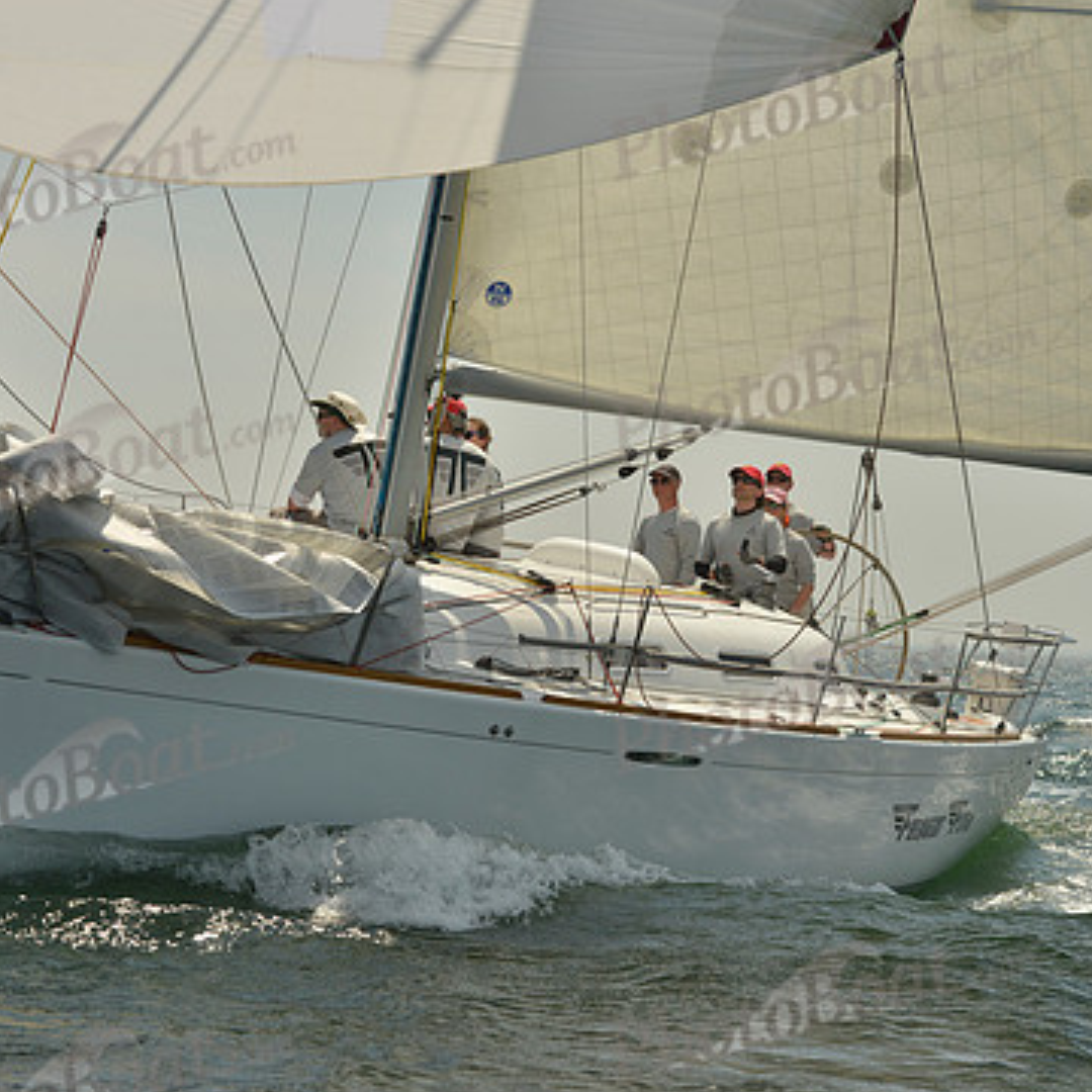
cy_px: 581
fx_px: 3426
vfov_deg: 18.1
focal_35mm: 96
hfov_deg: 18.1
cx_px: 455
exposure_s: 1/1250
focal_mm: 70
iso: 200
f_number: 8
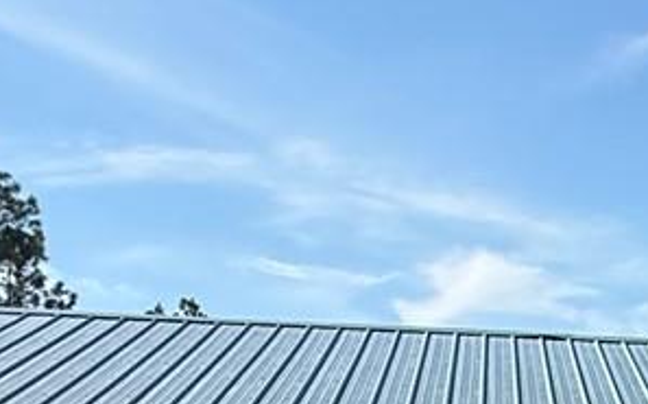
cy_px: 607
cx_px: 853
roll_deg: -0.5
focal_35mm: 80
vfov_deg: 15.1
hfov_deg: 22.9
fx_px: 1411
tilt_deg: -1.5
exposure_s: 1/1497
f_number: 2.2
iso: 50
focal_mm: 2.22
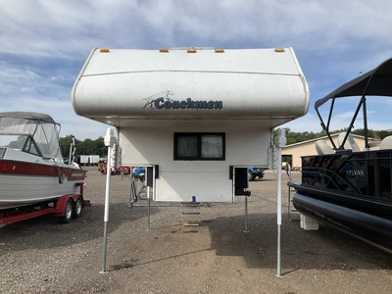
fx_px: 328
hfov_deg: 61.7
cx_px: 196
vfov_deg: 48.2
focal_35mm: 29
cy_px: 147
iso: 25
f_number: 1.8
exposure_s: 1/2227
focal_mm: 3
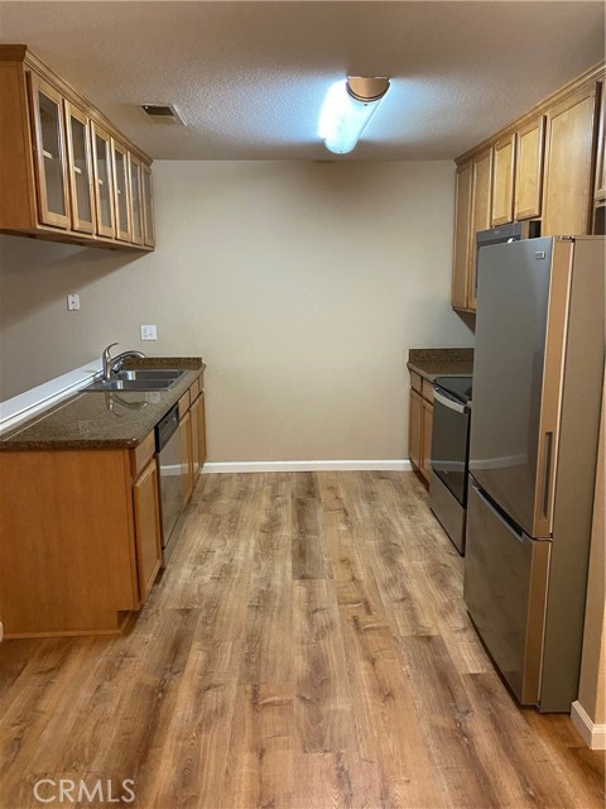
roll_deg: +1.6
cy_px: 404
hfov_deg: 53.1
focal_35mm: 26
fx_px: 607
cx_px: 303
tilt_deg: -10.3
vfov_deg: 67.3
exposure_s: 1/60
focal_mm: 4.25
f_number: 1.8
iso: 500
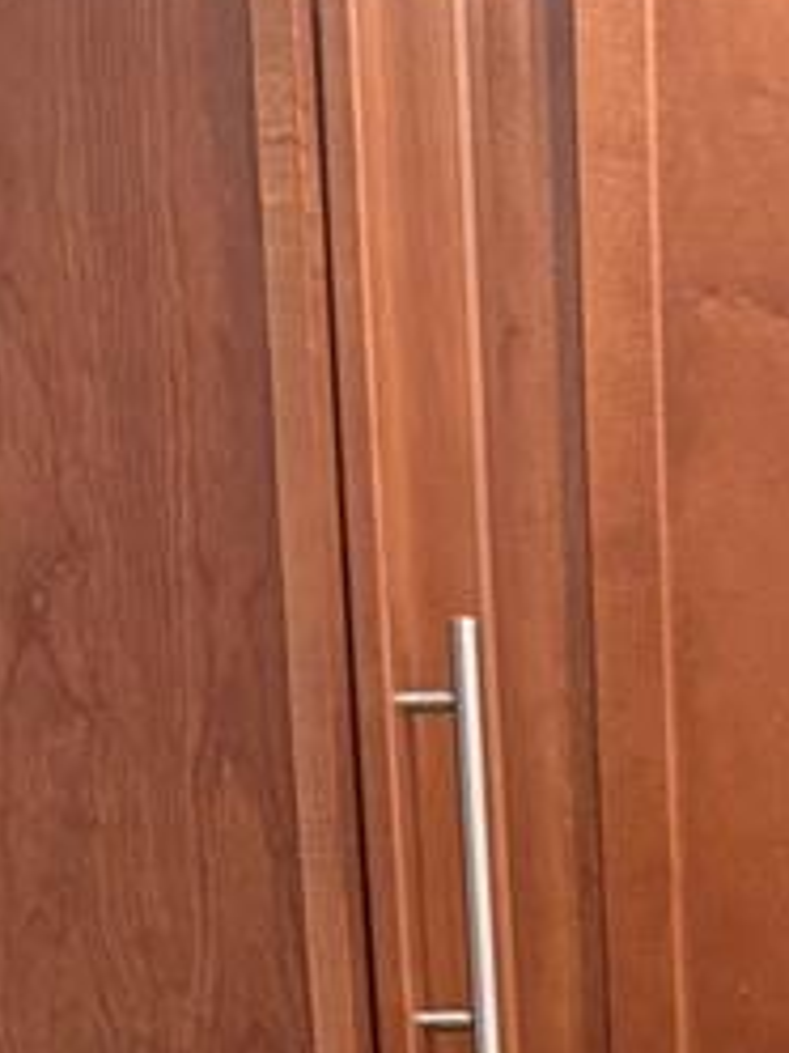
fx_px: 3525
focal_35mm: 116
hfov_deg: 12.0
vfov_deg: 15.1
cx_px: 1285
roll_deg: -0.2
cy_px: 1809
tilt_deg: -12.4
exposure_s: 1/60
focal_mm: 6.76
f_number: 1.78
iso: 320
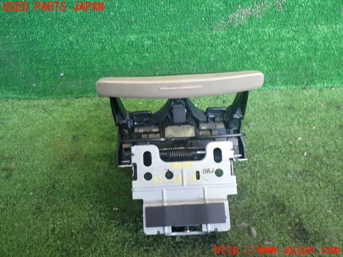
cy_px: 128
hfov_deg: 60.0
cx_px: 172
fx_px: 297
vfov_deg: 46.8
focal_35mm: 30
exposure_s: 1/40
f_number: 2.3
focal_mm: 5.4
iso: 200
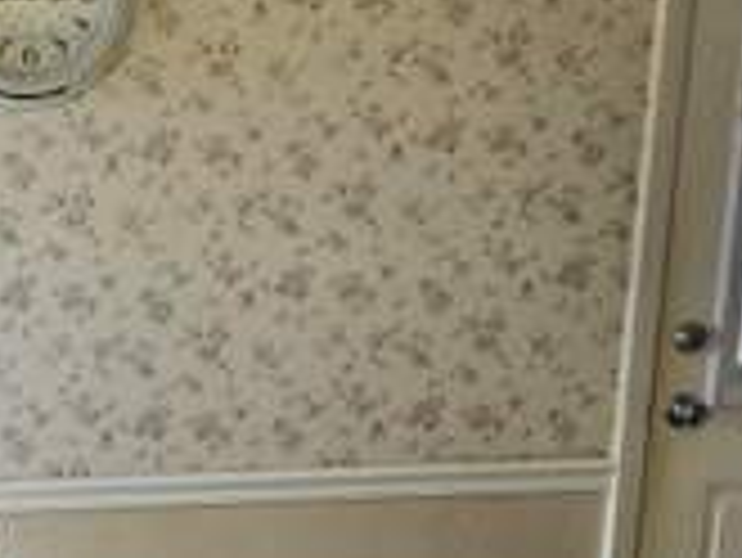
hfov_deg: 25.4
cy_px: 567
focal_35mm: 67
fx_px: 1437
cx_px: -193
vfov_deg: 21.2
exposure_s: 1/120
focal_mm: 5.4
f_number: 1.8
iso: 64
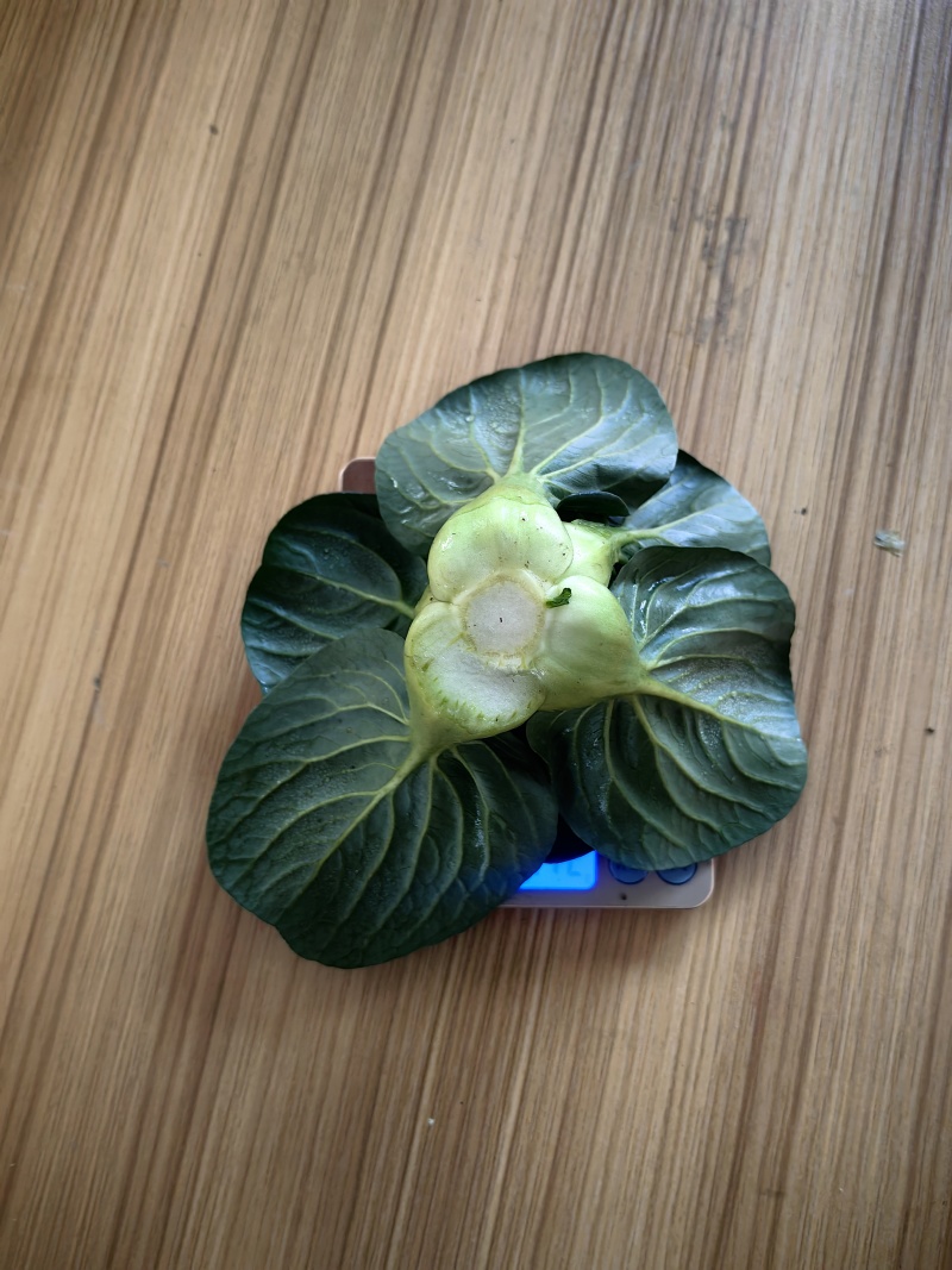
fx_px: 990
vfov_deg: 65.3
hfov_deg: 51.3
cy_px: 635
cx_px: 476
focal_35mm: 27
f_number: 2
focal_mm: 5.75
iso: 320
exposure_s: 1/33.3
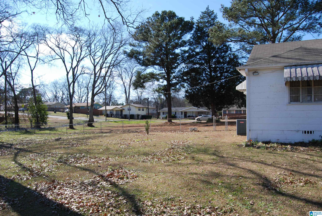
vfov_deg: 48.0
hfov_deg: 67.3
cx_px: 161
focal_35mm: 27
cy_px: 108
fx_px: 242
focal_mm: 18
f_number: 7.1
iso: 100
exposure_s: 1/200
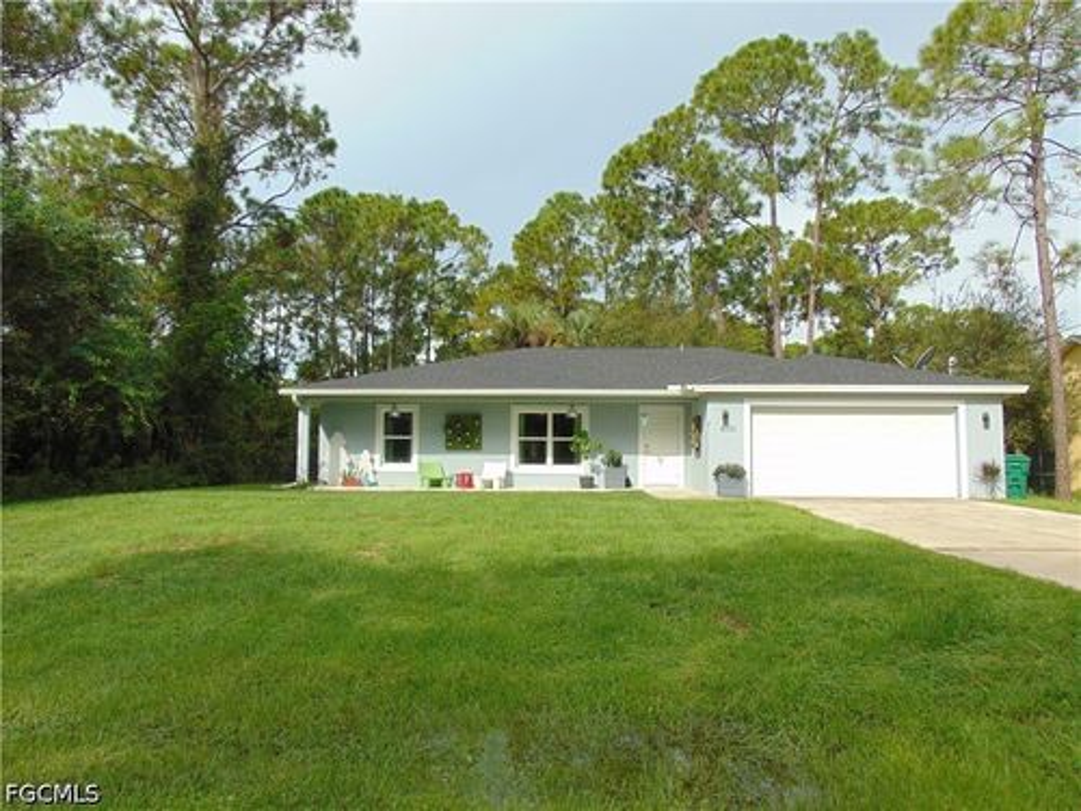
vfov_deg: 54.9
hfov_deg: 69.4
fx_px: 781
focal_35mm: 25
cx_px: 540
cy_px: 406
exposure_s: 1/160
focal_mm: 4.5
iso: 80
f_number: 7.7
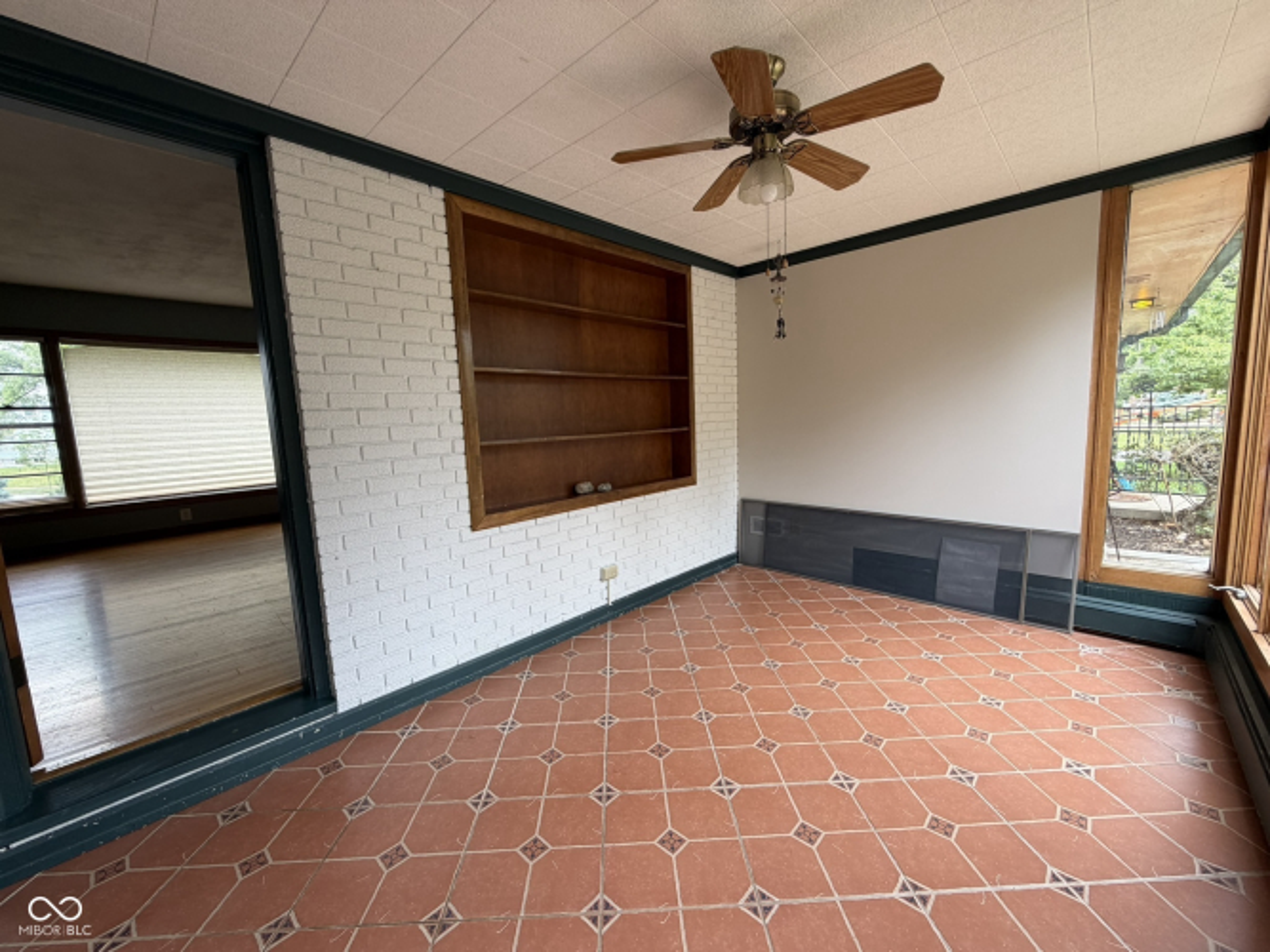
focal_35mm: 14
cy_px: 476
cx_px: 635
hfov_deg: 102.1
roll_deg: +2.6
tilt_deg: -6.3
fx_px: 514
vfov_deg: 85.7
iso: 80
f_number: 2.2
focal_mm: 2.22
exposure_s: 1/121
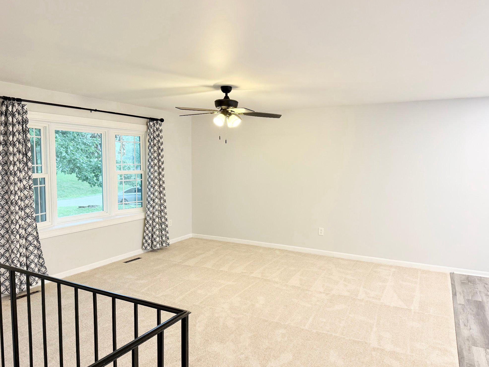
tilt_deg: -4.1
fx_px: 353
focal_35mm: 25
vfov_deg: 54.9
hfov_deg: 69.4
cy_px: 185
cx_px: 246
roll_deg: -0.2
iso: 200
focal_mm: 6.76
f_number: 1.78
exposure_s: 1/60
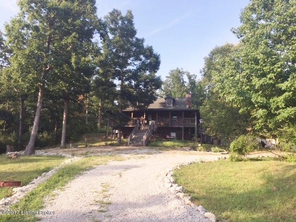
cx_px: 148
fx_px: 248
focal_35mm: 29
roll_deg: -4.3
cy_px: 111
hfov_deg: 61.7
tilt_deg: +13.0
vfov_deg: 48.2
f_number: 2.2
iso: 32
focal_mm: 4.15
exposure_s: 1/549
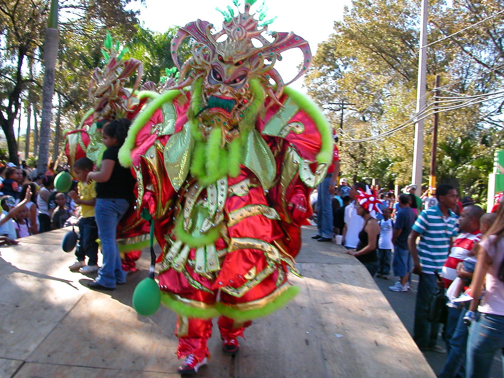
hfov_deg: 50.1
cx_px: 252
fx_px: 539
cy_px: 189
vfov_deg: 38.7
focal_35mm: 37
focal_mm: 5.6
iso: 100
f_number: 4.5
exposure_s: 1/121
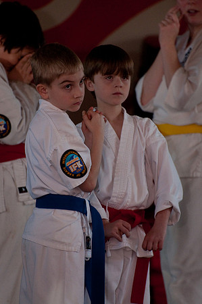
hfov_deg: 3.4
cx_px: 101
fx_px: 3416
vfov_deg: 5.1
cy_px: 152
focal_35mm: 405
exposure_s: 1/200
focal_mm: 270
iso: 800
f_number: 5.6
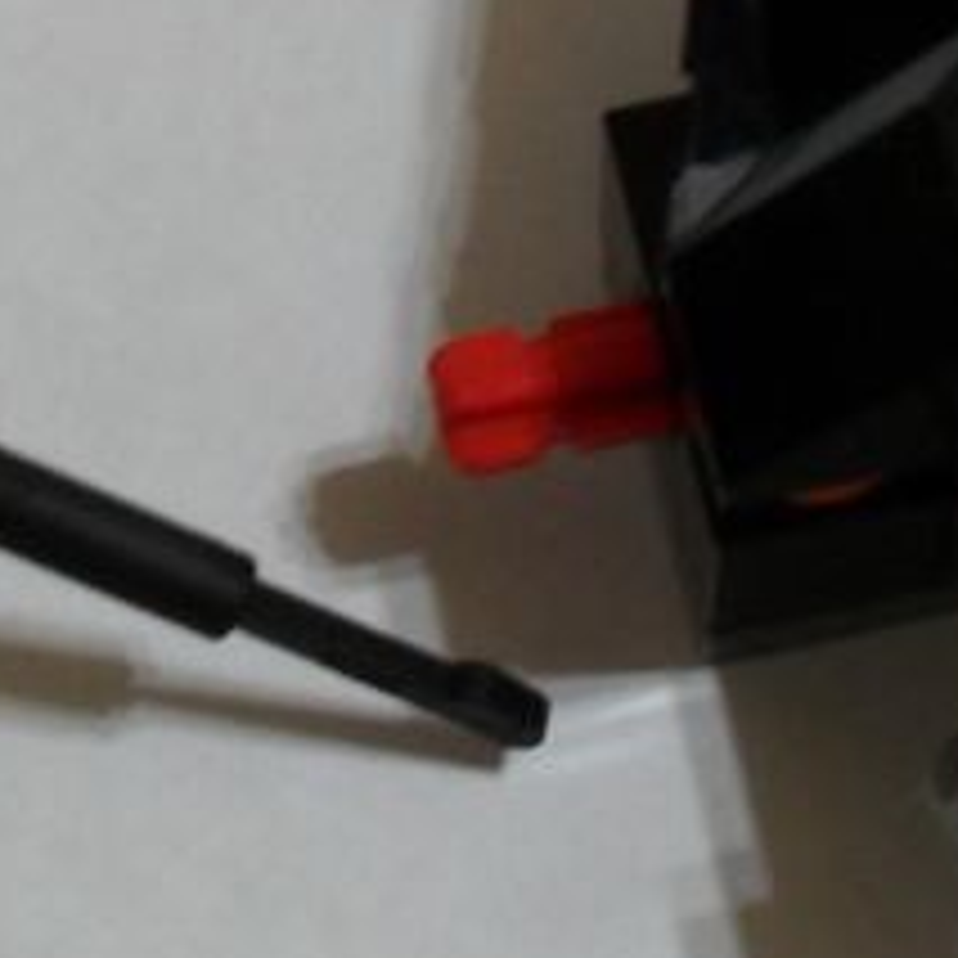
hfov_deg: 15.0
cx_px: 306
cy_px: 288
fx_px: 3632
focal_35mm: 116
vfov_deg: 15.0
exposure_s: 1/30
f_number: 2.8
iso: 200
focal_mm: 6.2
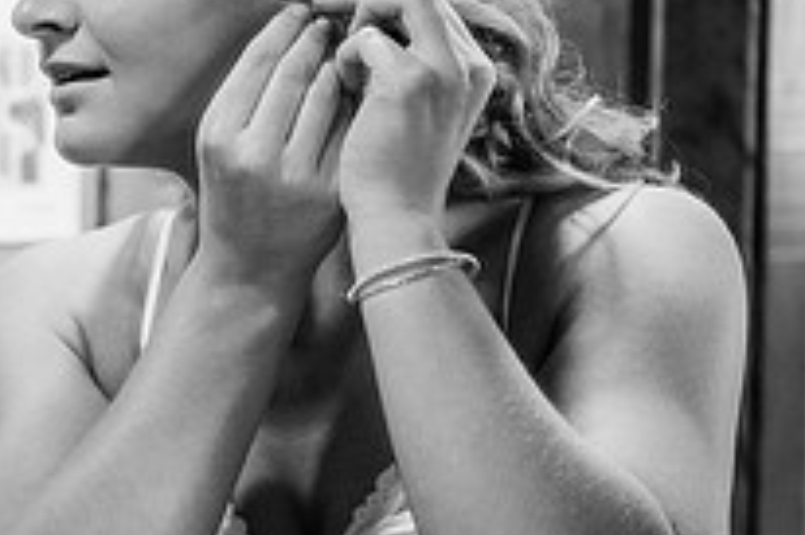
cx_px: -309
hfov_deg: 14.7
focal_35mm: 132
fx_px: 2949
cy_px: 196
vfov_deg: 10.4
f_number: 2.8
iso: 500
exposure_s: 1/125
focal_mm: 45
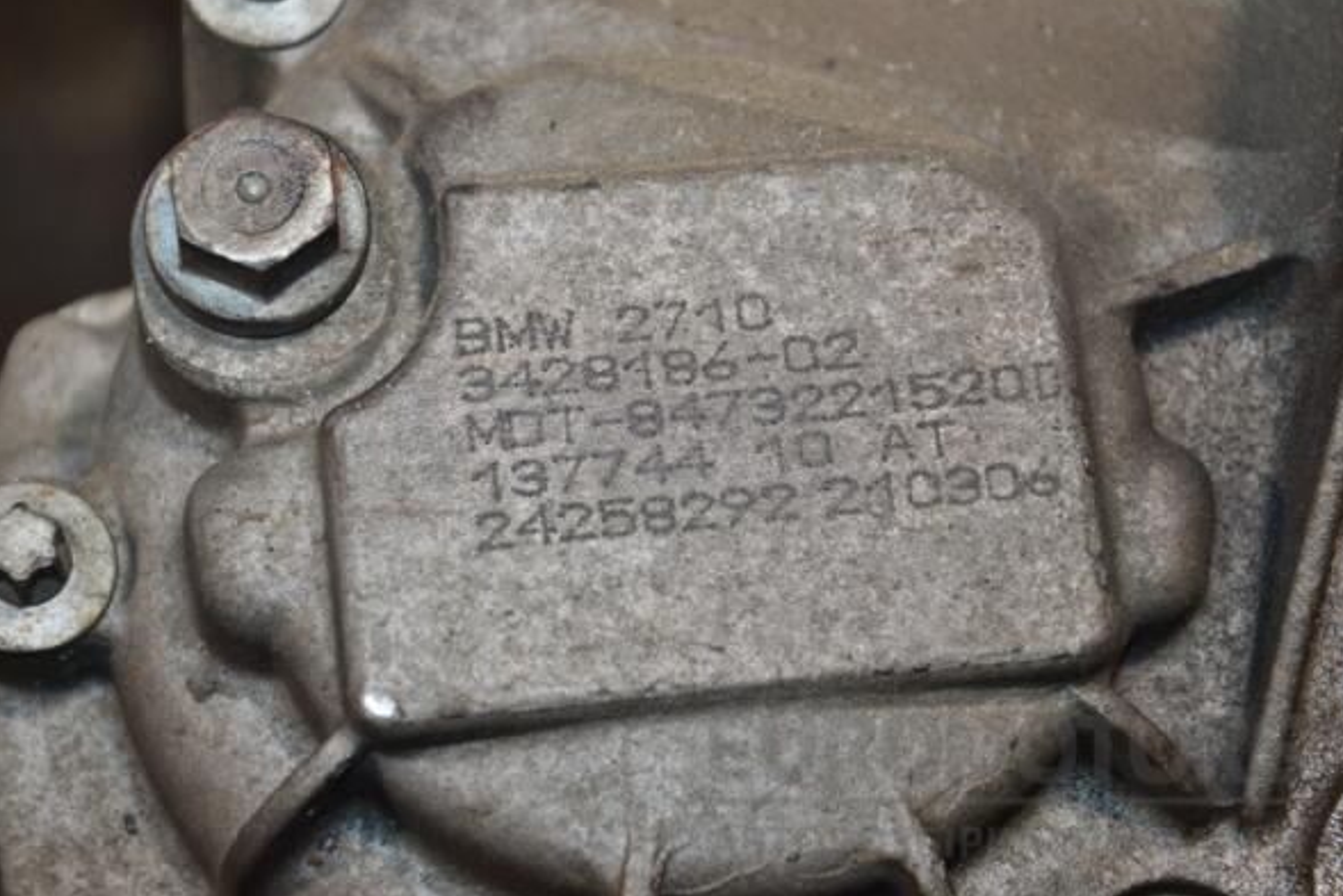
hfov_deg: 19.1
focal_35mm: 107
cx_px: 666
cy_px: 445
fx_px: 3992
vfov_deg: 12.8
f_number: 5.3
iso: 800
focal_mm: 70
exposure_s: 1/80
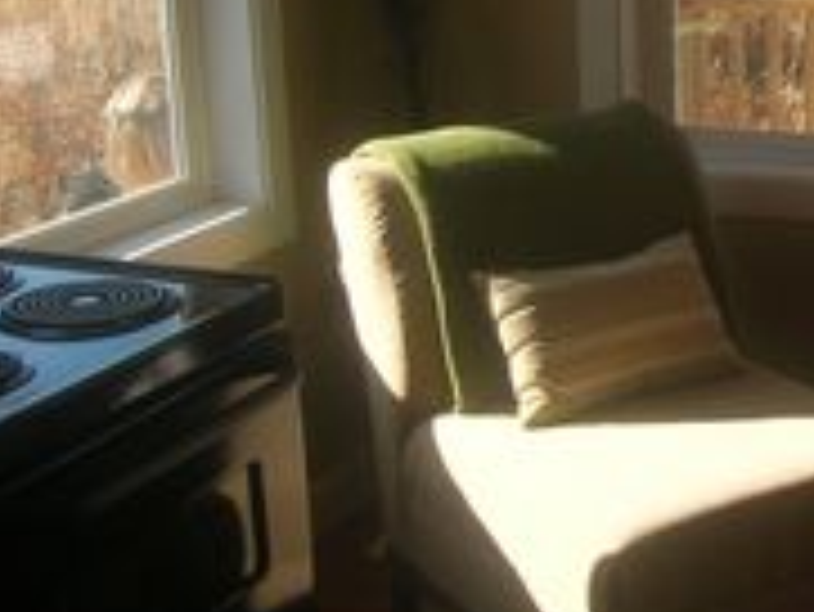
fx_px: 1624
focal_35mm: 69
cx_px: 715
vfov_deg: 21.1
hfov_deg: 27.3
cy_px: 148
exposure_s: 1/79.6
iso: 50
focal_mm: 5.7
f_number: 4.9
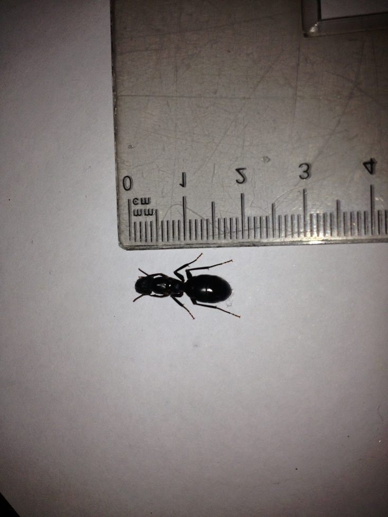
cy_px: 258
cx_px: 194
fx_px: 523
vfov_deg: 52.6
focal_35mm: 35
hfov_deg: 40.7
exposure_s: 1/809
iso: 50
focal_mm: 4.28
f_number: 2.4
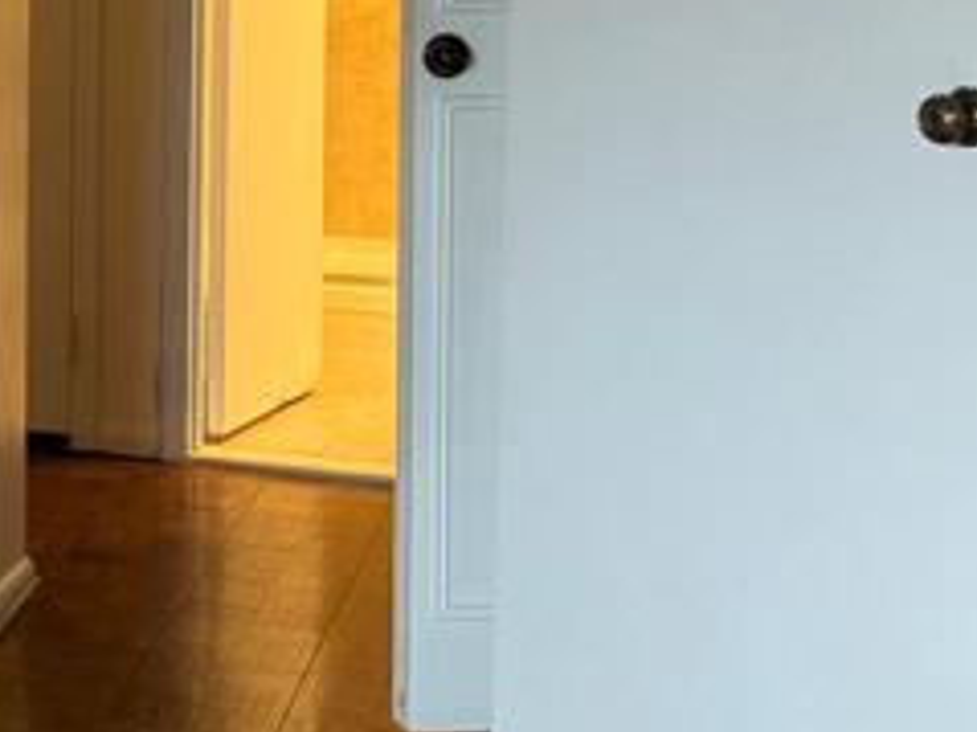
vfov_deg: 14.1
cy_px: -45
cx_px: -593
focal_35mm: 103
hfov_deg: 16.8
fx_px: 2906
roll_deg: +0.3
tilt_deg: -4.3
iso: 125
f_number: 1.78
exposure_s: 1/60
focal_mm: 6.76
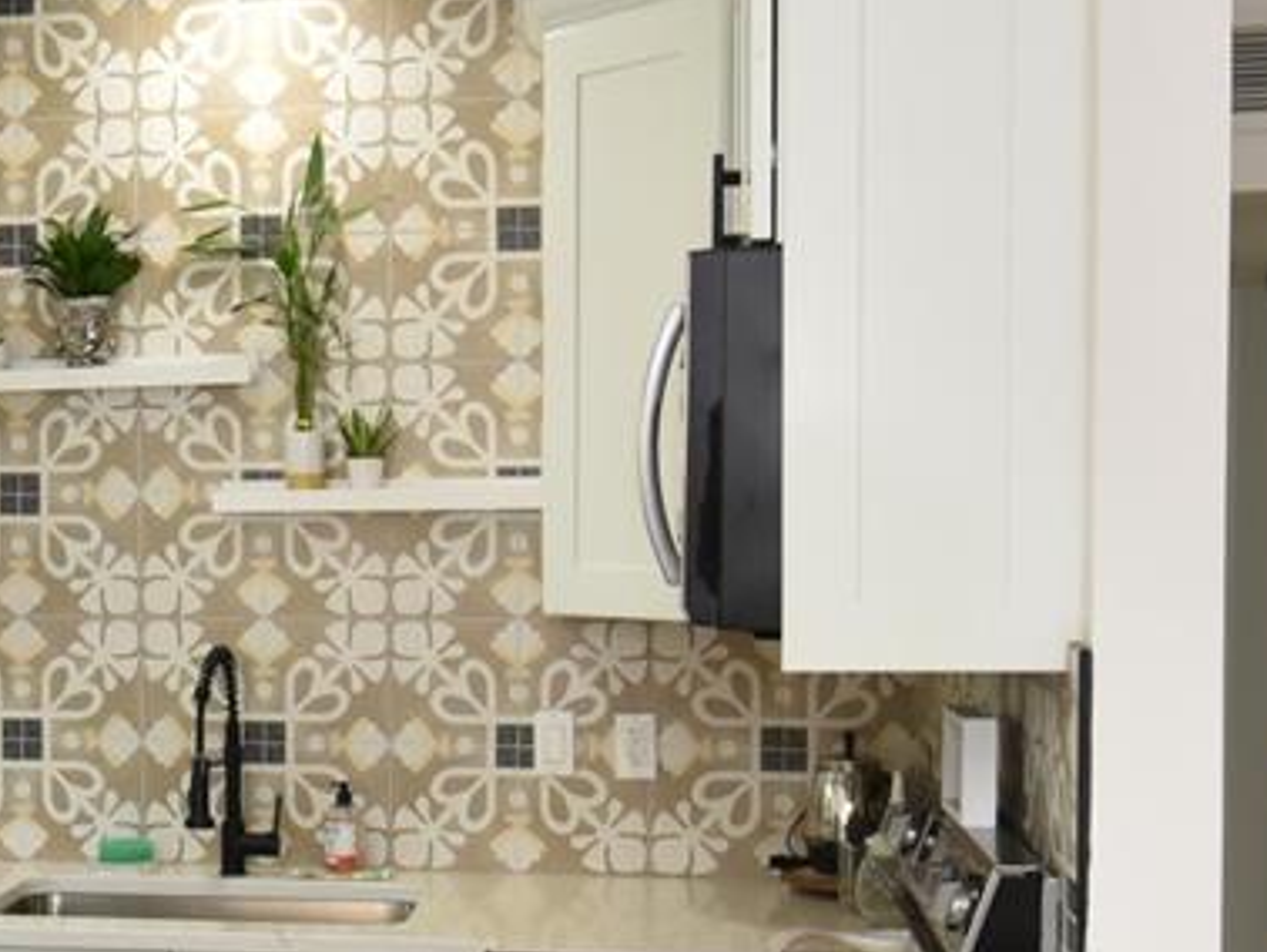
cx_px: 137
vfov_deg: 23.9
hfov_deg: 30.3
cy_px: 682
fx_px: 2234
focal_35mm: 61
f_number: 4.5
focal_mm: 15
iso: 800
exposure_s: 1/80
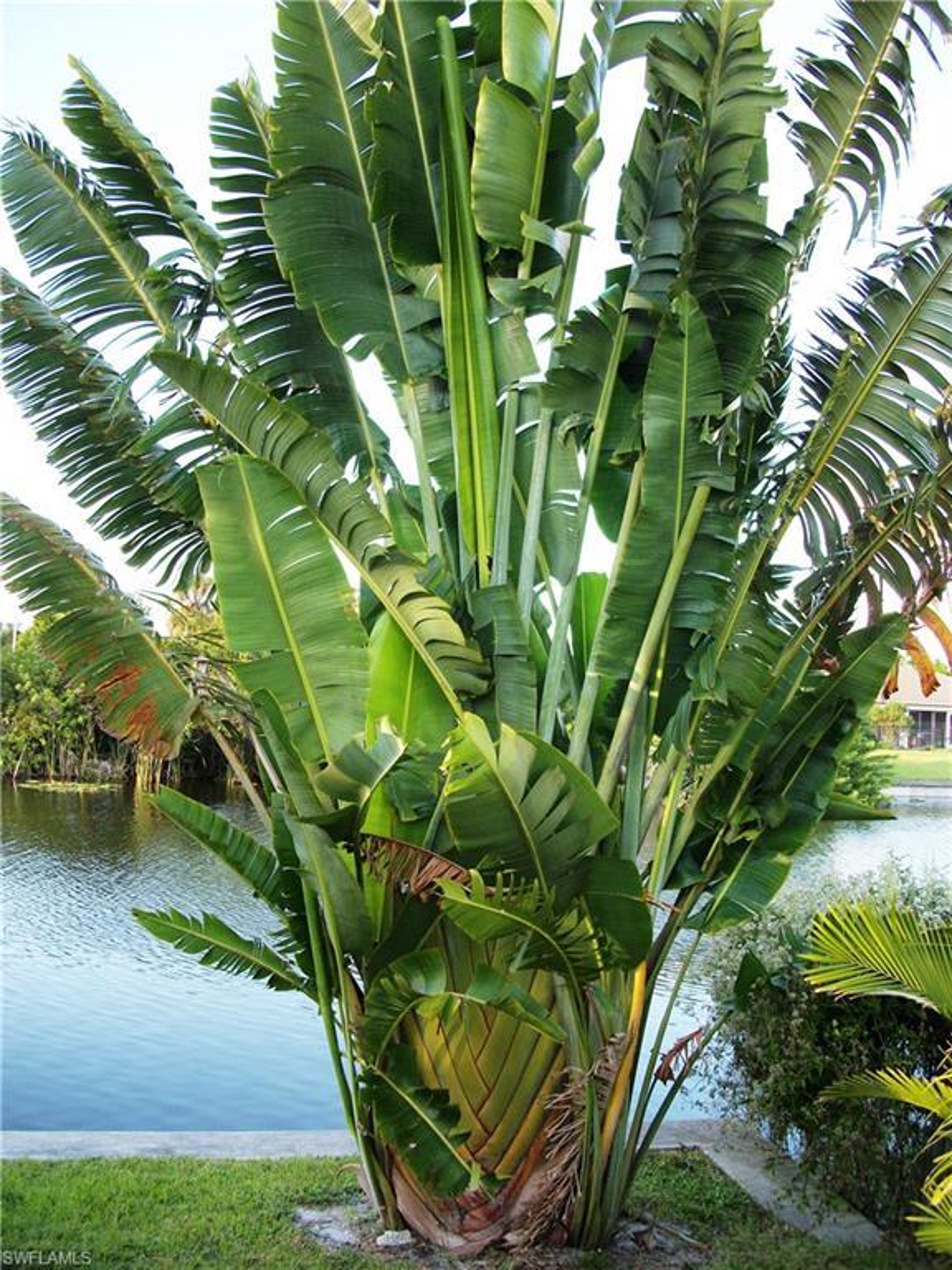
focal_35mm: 32
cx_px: 476
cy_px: 635
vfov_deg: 56.8
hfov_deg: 44.2
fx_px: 1173
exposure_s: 1/125
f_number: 2.9
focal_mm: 5.7
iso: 80
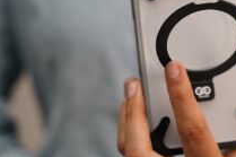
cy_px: 21
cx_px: 169
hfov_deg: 18.0
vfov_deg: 12.0
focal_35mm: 113
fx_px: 740
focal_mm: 59
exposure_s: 1/160
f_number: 3.5
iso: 1600
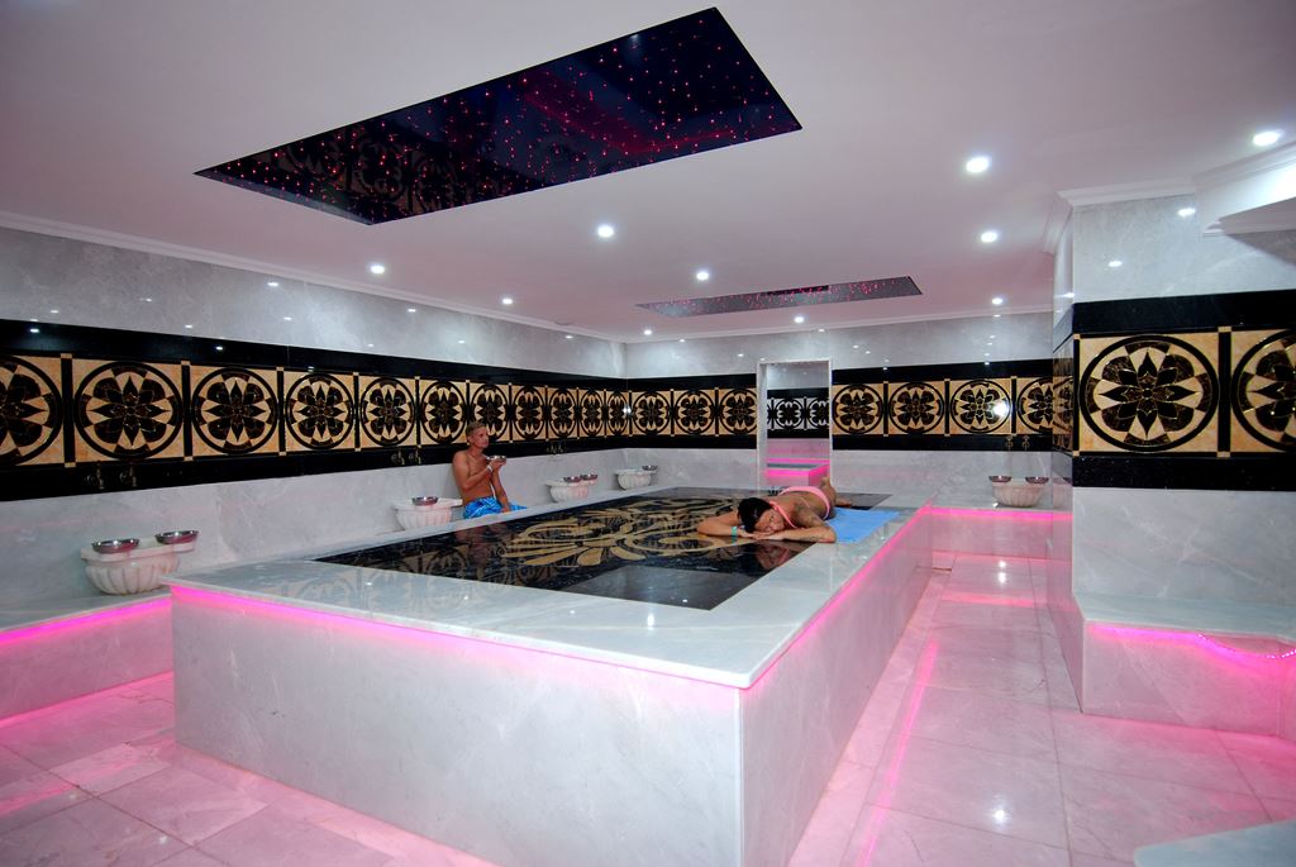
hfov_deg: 89.9
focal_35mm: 18
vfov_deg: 67.5
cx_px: 648
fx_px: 649
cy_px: 434
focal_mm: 12
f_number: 4.5
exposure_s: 1/8
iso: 250
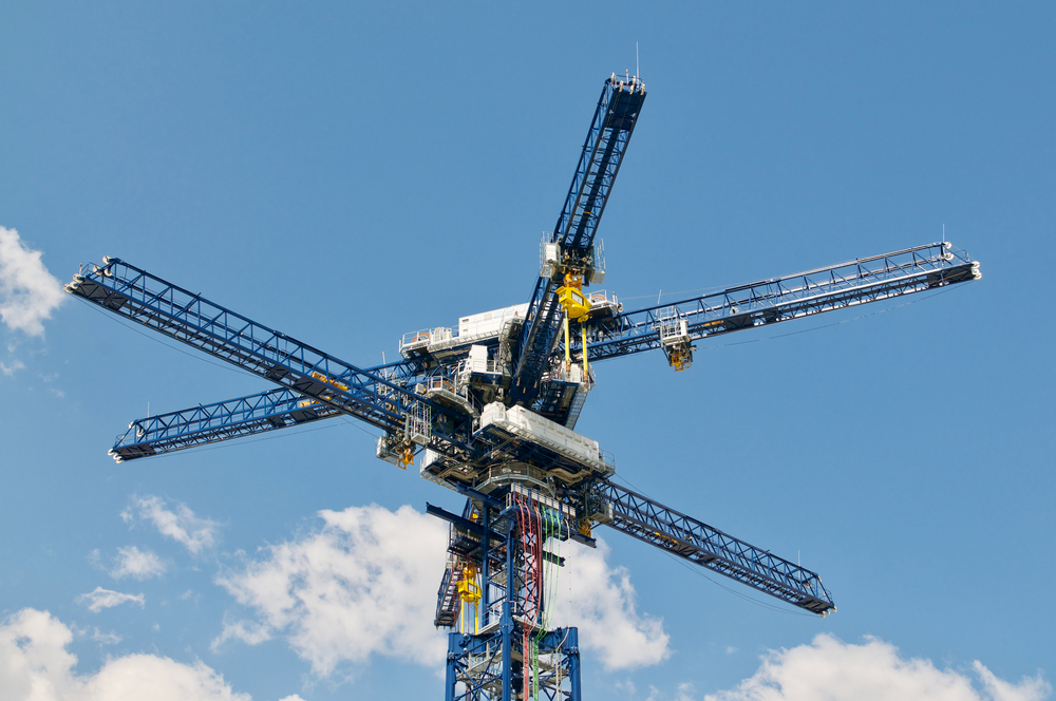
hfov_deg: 37.9
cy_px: 350
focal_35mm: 52
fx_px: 1538
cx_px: 528
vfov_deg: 25.7
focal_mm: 35
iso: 200
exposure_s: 1/640
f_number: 8
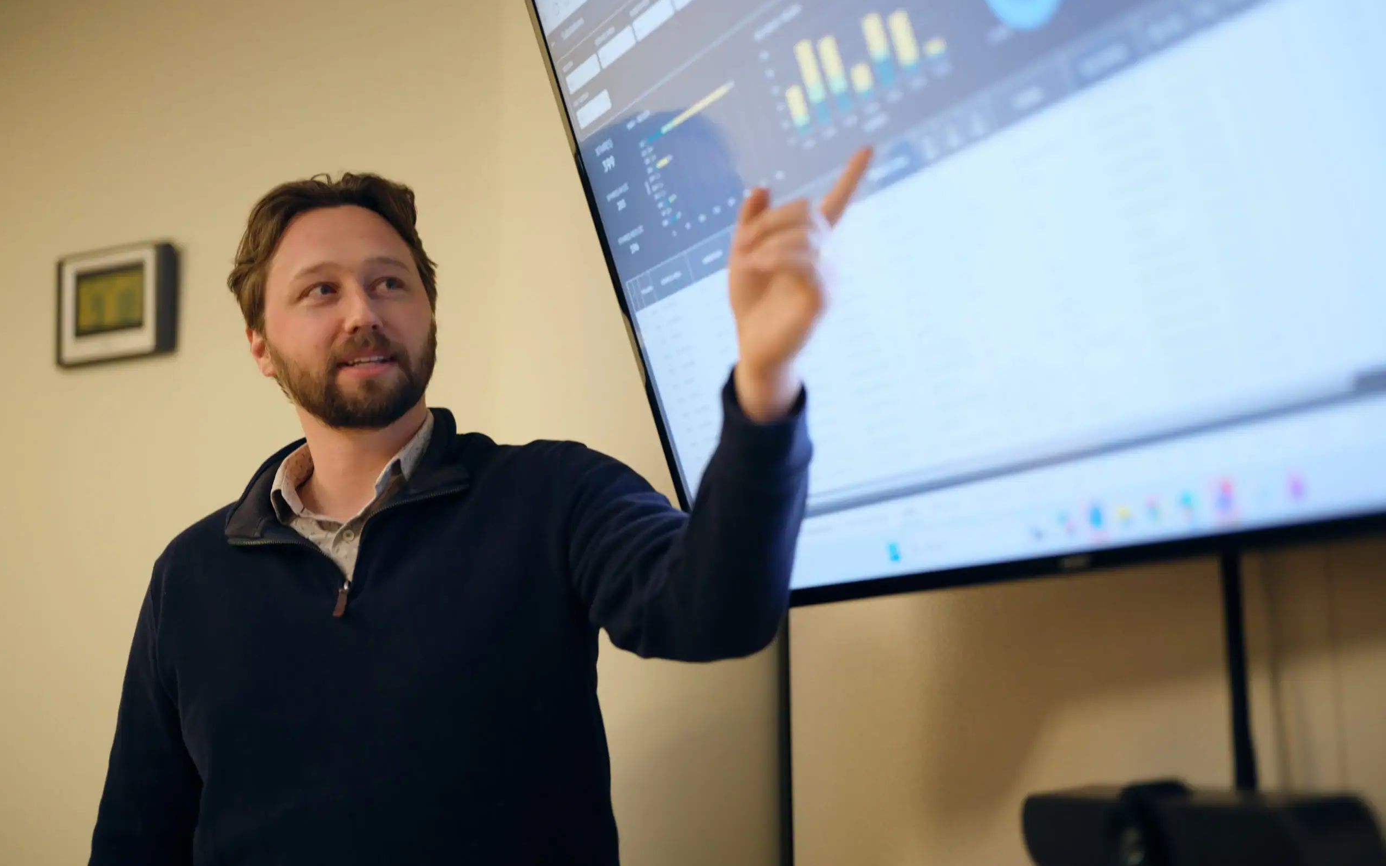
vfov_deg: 27.4
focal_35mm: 47
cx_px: 688
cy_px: 348
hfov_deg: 42.6
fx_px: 1775
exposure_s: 1/125
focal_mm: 55
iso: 1250
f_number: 1.7
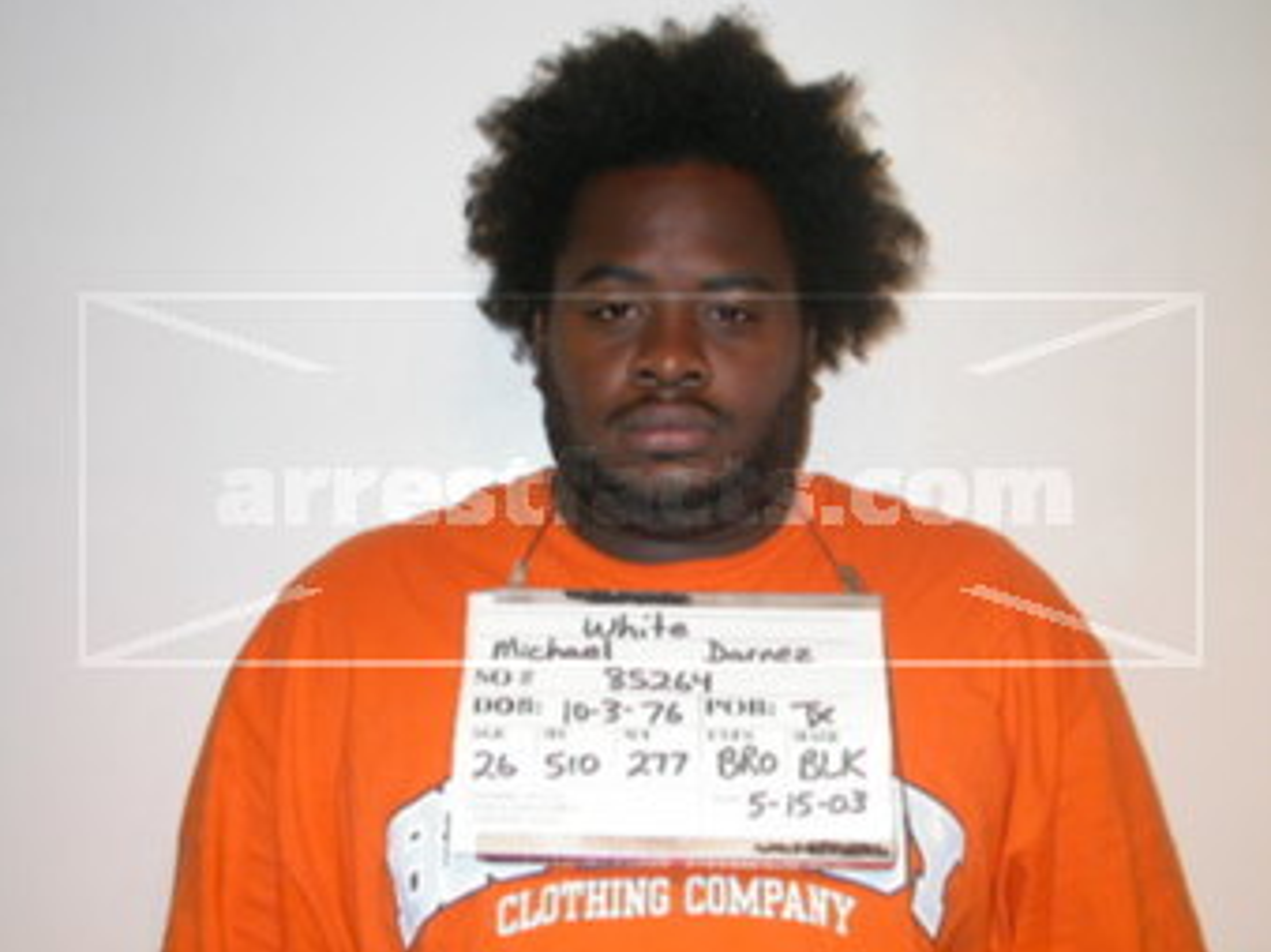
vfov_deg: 25.6
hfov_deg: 33.8
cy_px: 482
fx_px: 2092
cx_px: 643
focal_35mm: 57
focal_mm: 11.6
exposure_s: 1/60.3
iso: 100
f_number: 3
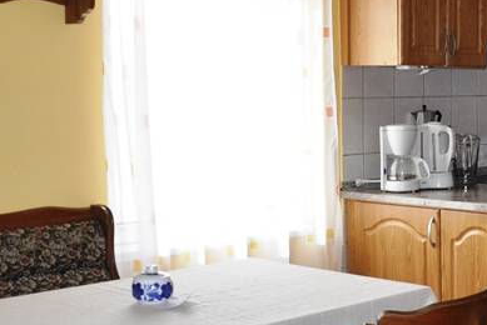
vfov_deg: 19.2
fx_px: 961
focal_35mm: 71
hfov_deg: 26.0
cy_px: 182
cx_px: 551
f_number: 6.3
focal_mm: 18
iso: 200
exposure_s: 1/100
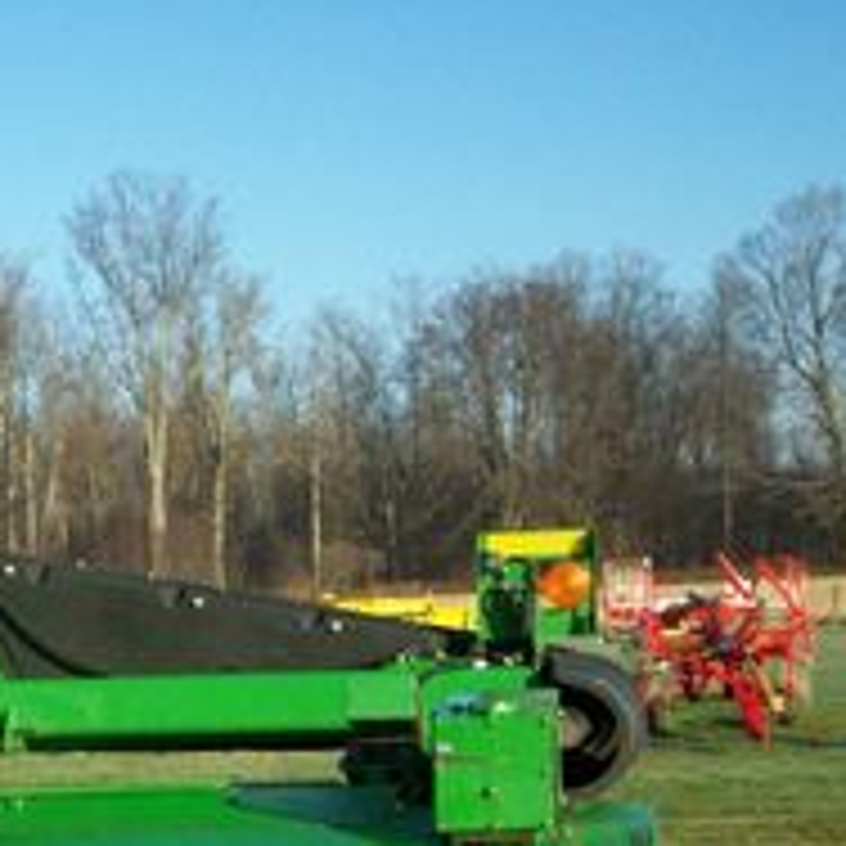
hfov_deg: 18.2
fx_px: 2544
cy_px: 878
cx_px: -72
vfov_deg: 18.3
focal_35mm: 92
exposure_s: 1/424
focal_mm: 5.9
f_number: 4.5
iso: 100
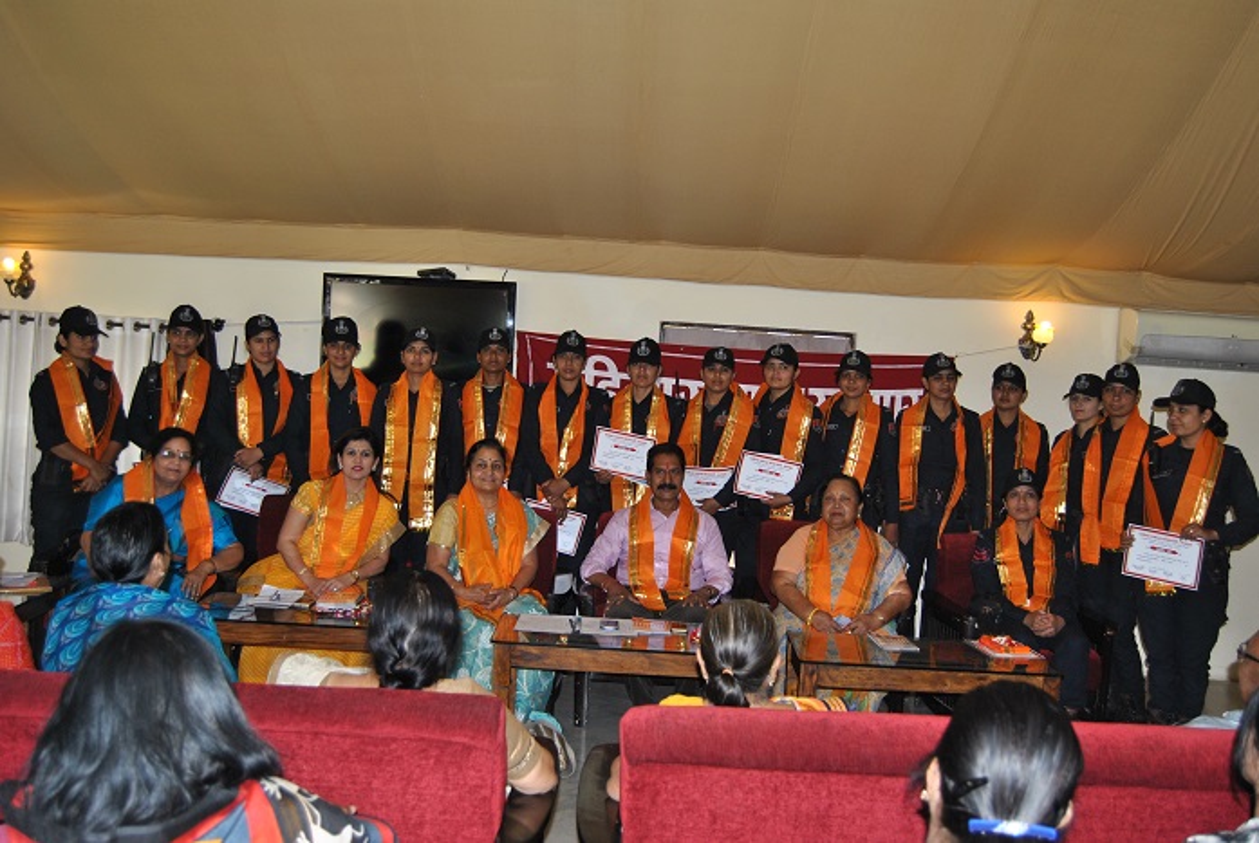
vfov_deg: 38.5
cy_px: 422
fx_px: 1208
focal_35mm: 34
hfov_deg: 55.0
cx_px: 630
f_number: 3.8
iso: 200
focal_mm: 23
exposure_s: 1/60
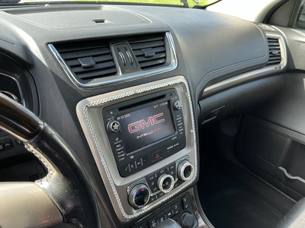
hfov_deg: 63.4
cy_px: 114
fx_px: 247
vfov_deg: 49.7
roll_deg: -5.7
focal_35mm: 28
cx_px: 152
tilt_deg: -31.1
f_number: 1.8
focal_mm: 3
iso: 50
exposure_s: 1/122
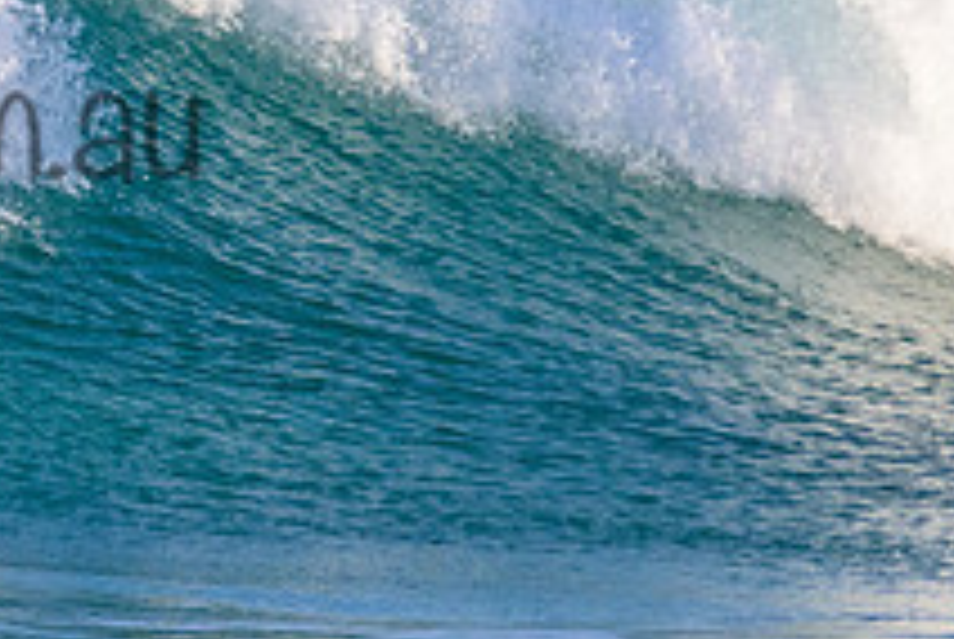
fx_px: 58035
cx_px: -274
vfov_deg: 0.6
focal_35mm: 2187
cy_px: 74
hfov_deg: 0.9
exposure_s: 1/2000
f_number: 11
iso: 2800
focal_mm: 800
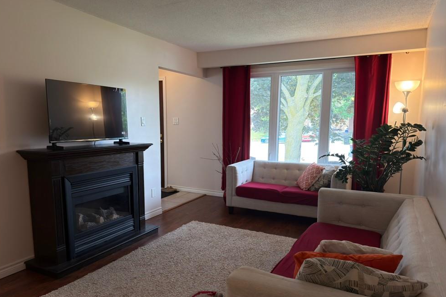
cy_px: 164
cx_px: 219
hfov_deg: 69.4
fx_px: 322
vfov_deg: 49.5
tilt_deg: -8.0
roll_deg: -0.3
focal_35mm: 26
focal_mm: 6.76
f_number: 1.78
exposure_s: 1/120
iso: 64
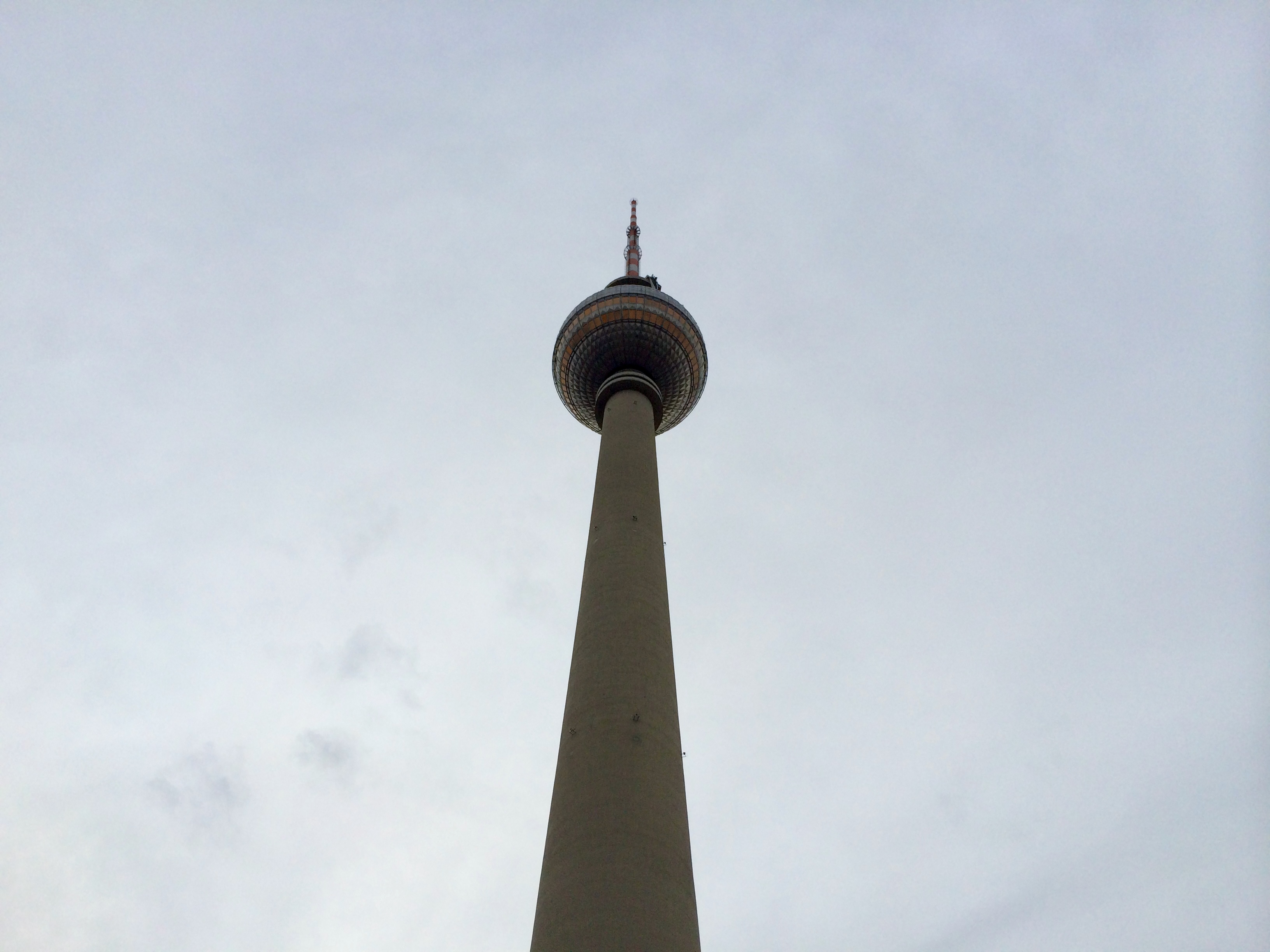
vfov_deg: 46.8
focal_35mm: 30
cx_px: 635
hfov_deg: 60.0
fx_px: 1101
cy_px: 476
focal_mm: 4.12
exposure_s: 1/5128
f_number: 2.2
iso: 40
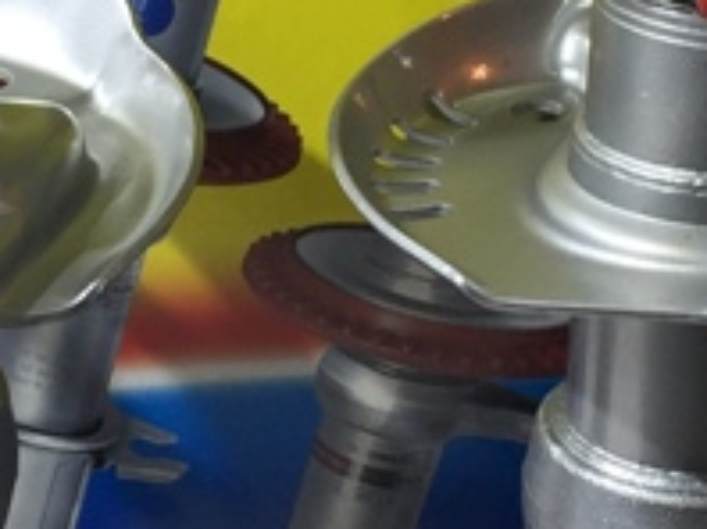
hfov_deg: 13.2
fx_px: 3060
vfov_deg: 9.9
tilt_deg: -28.4
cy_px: 182
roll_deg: -1.6
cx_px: 300
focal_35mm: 150
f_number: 2.2
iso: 32
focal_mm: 4.15
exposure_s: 1/50
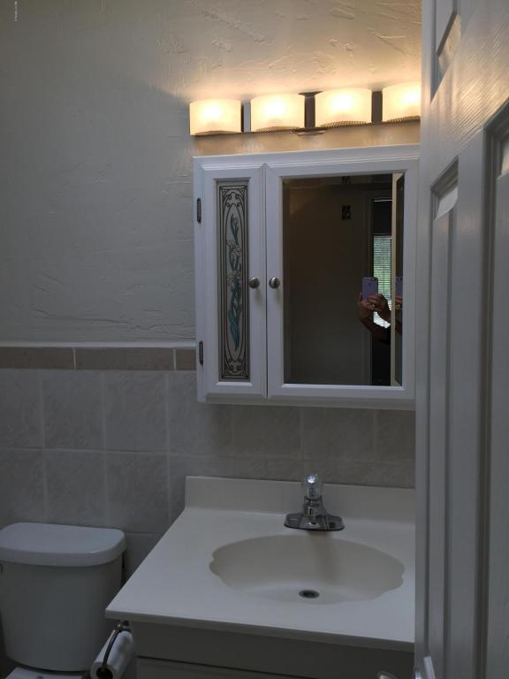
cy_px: 340
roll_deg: +0.5
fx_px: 569
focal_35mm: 29
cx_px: 254
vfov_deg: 61.7
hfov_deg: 48.2
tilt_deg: -2.8
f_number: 2.2
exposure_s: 1/130
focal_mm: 4.15
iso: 32
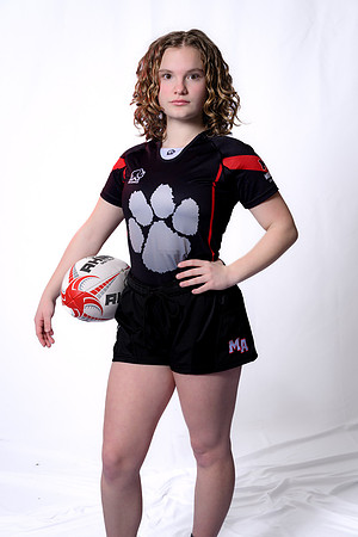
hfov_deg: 23.0
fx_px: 880
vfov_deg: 33.9
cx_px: 179
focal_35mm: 59
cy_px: 268
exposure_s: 1/100
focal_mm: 59
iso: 64
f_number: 8
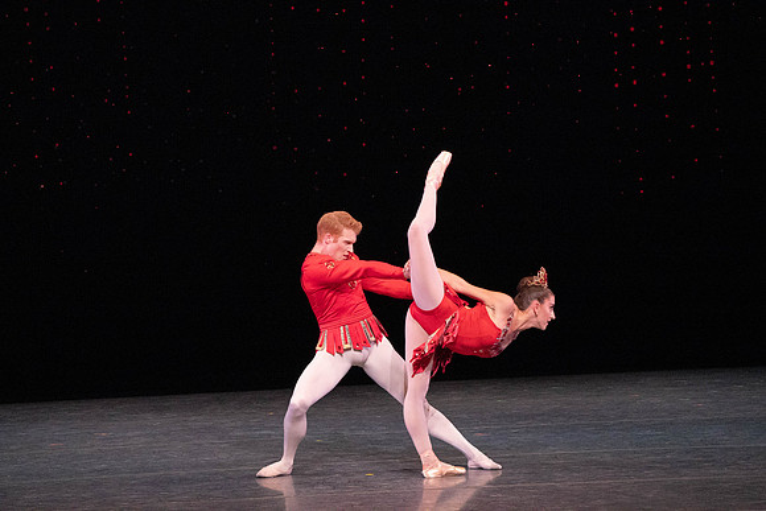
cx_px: 383
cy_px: 256
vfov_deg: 4.0
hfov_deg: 6.0
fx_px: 7342
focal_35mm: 345
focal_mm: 345
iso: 16000
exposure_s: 1/500
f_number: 11
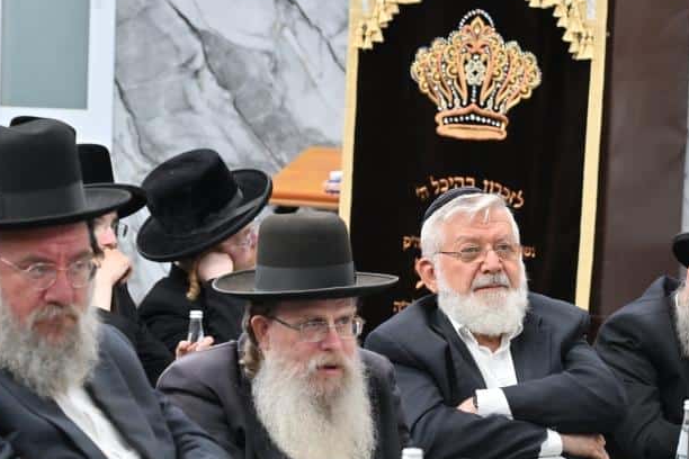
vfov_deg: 9.5
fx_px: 2756
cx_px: 308
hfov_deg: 14.2
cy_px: 330
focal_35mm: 144
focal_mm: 86
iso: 800
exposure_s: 1/250
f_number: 4
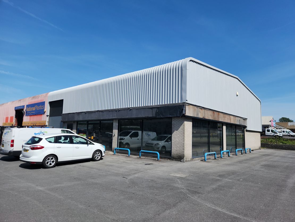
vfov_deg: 58.9
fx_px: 196
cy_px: 111
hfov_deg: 73.9
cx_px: 148
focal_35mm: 23
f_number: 1.8
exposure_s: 1/2111
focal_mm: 5.4
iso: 20
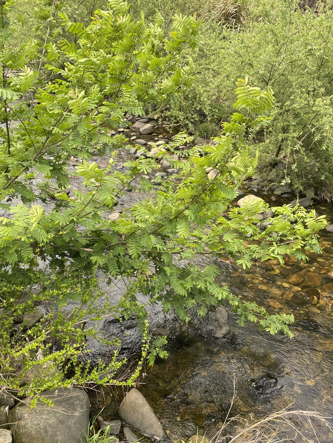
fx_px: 333
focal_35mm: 26
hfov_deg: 53.1
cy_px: 222
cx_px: 166
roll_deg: -1.7
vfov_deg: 67.3
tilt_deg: -29.9
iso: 32
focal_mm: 4.2
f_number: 1.6
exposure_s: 1/619
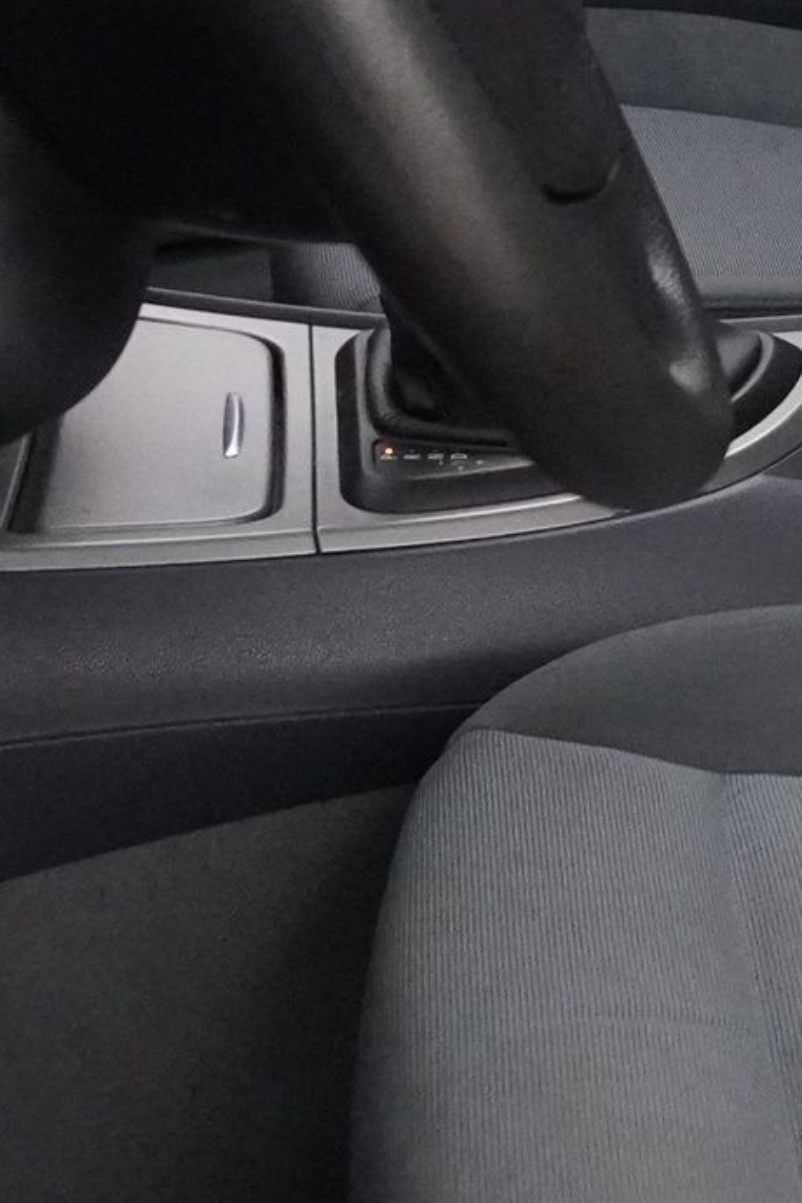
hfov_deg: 14.3
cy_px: 186
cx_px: 1309
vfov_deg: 22.9
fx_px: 2907
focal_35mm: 87
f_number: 3.5
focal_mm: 16
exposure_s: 1/80
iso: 6400
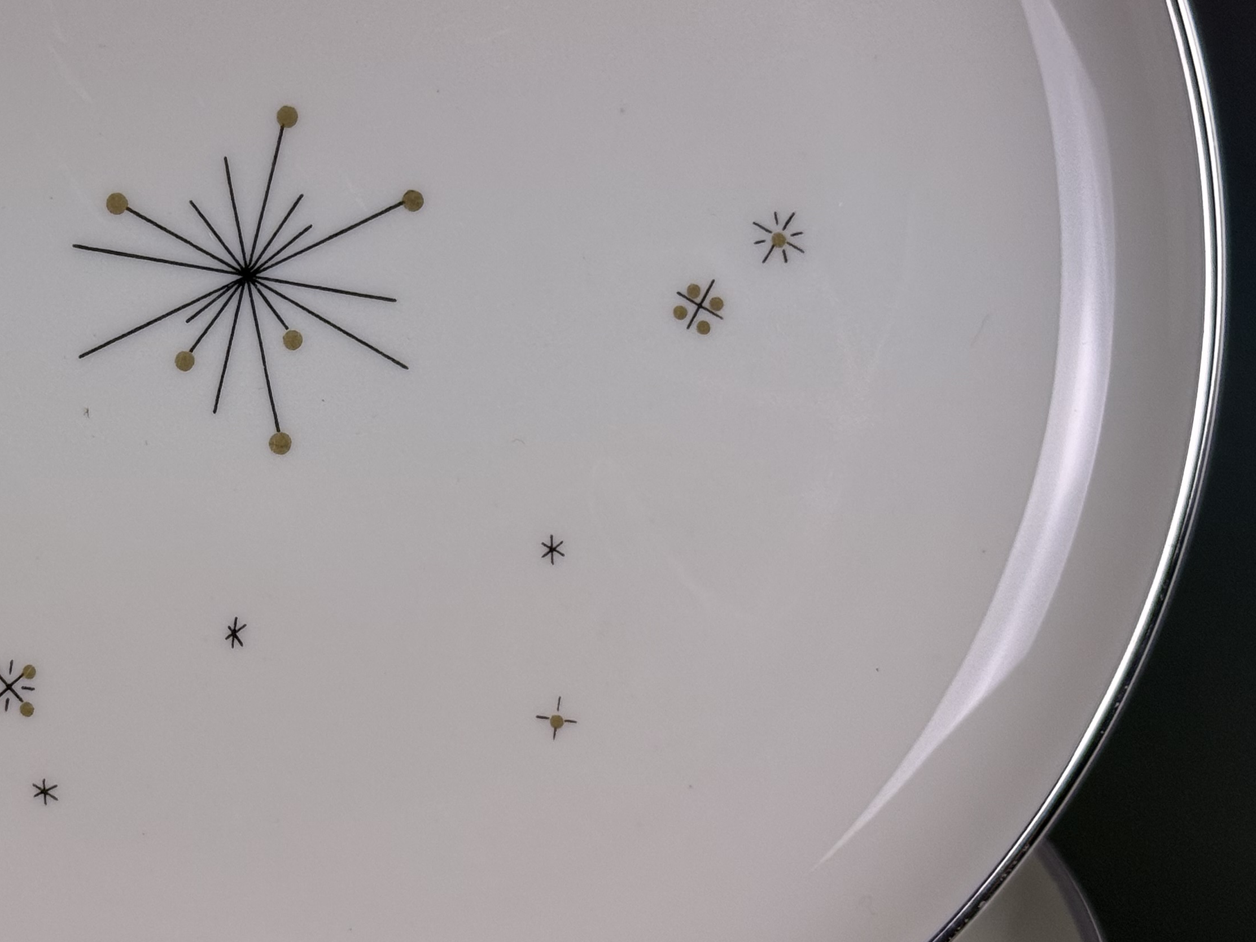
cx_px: 174
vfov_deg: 17.0
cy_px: 392
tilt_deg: -20.0
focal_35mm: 87
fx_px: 3156
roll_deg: -0.8
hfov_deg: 22.1
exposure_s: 1/434
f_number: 1.78
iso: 80
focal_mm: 6.76
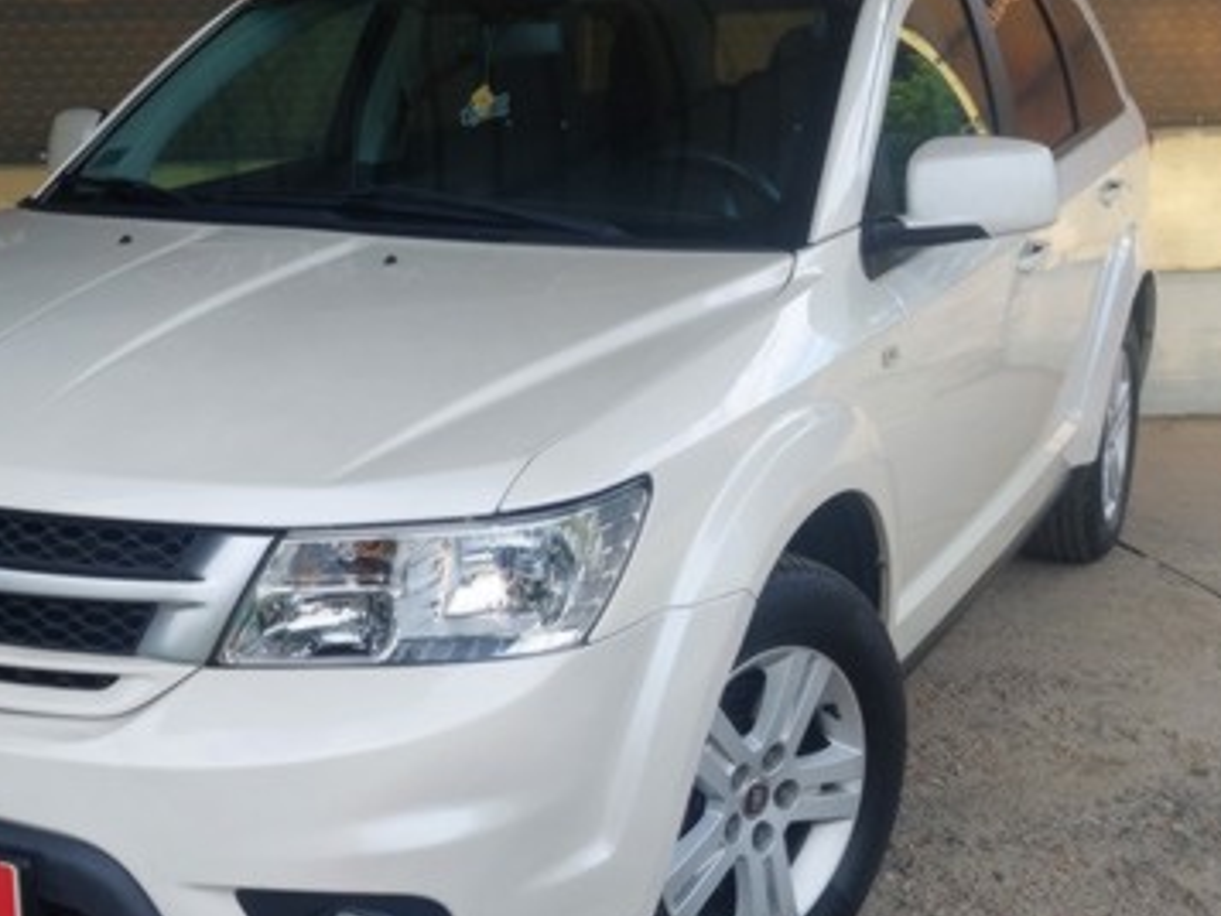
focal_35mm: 56
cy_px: 475
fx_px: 1976
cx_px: 342
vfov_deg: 26.1
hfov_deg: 33.8
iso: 40
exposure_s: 1/370
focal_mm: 5.23
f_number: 1.8
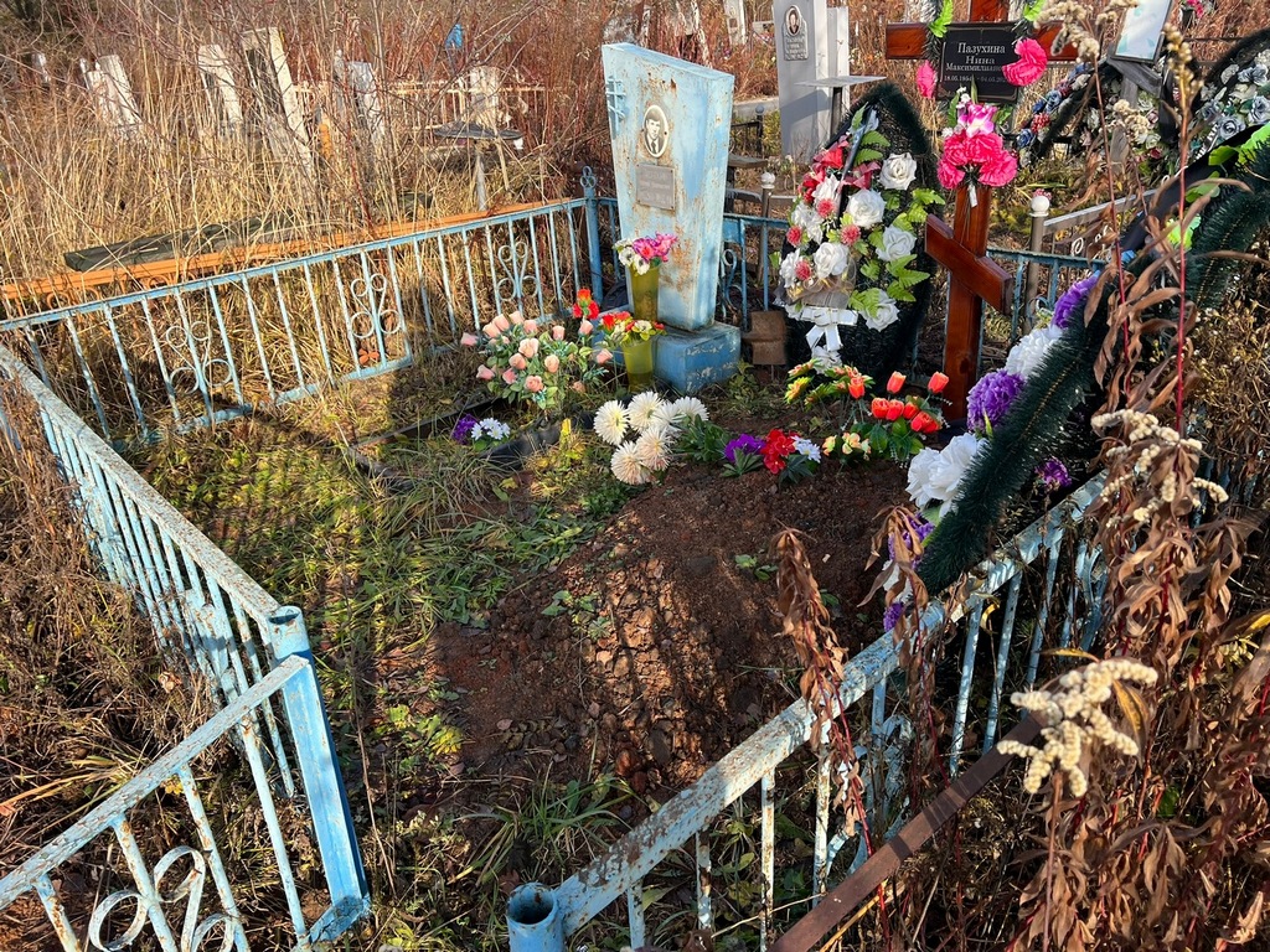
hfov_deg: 67.3
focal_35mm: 26
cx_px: 635
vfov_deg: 53.1
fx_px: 954
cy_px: 476
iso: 50
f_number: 1.5
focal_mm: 5.7
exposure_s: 1/924
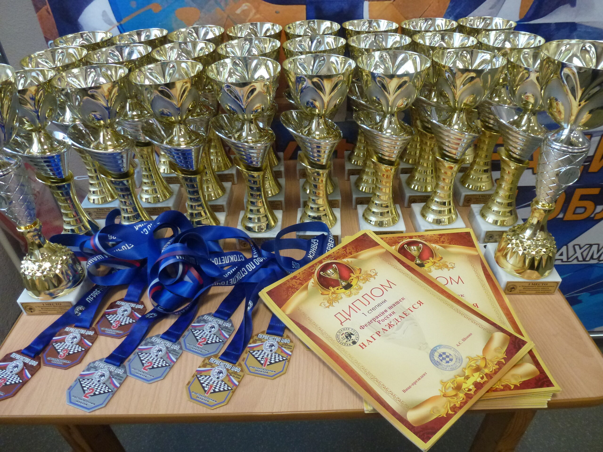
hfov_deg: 71.6
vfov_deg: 56.8
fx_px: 418
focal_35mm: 24
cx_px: 302
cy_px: 226
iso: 400
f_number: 3.3
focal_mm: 4.3
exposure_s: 1/60
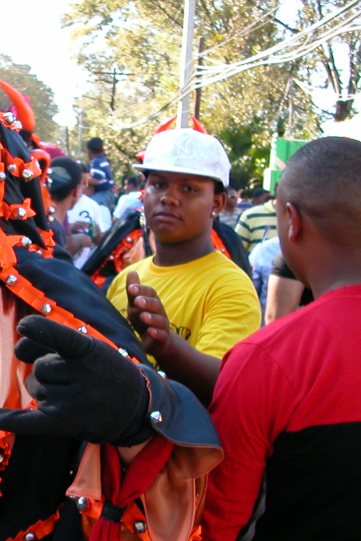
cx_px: 29
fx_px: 842
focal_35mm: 56
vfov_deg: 35.6
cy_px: 268
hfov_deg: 23.5
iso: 100
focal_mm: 5.6
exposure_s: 1/158
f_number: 2.7
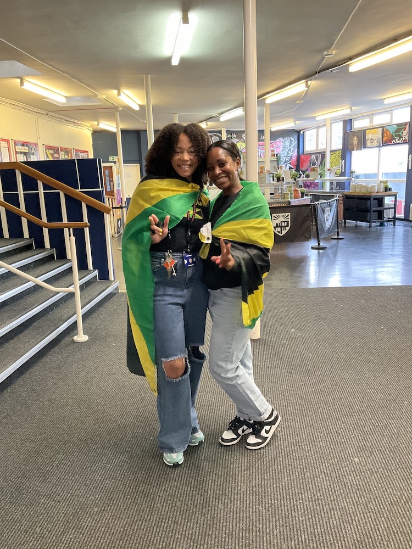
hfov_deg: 48.2
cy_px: 274
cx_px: 206
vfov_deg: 61.7
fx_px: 460
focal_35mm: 29
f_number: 1.8
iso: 200
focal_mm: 3
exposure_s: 1/50
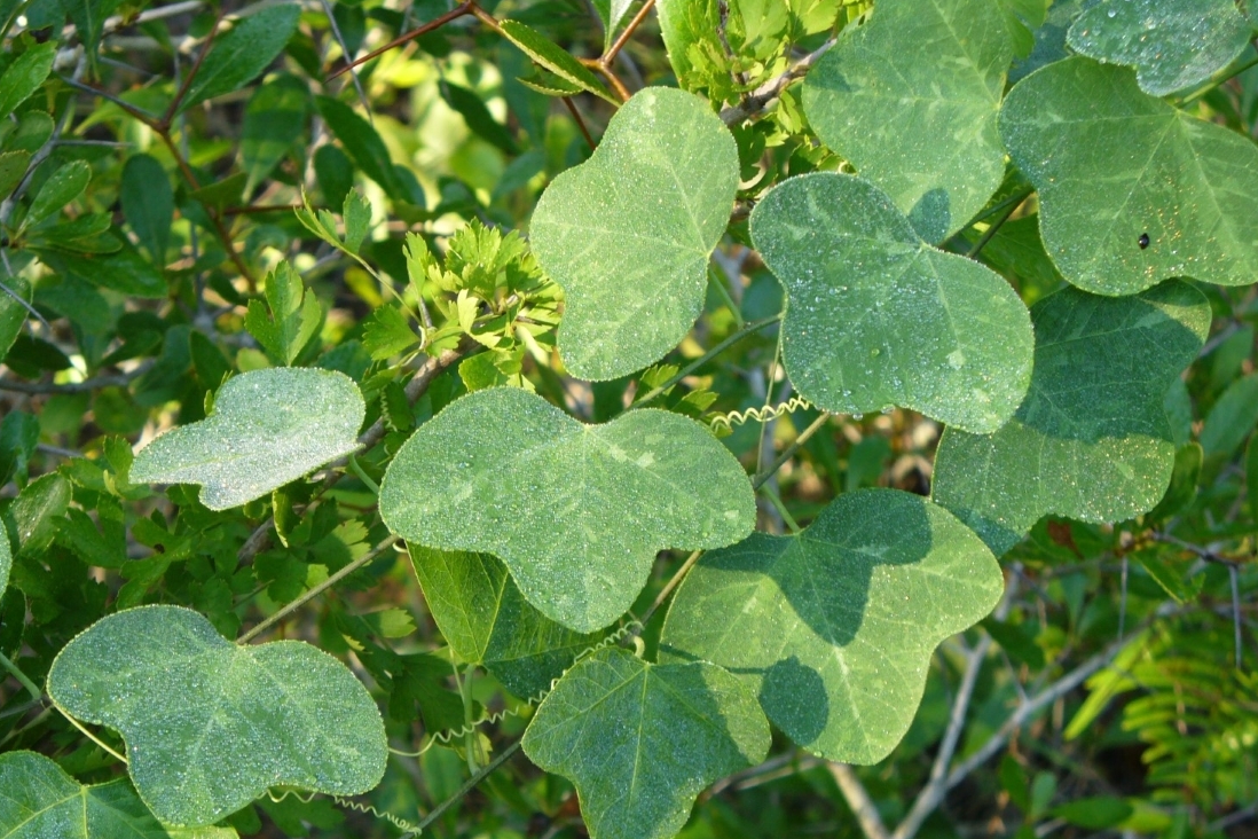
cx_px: 572
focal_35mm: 100
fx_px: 3494
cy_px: 513
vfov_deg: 13.7
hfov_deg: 20.4
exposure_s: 1/80
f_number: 3.4
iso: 80
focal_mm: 14.5
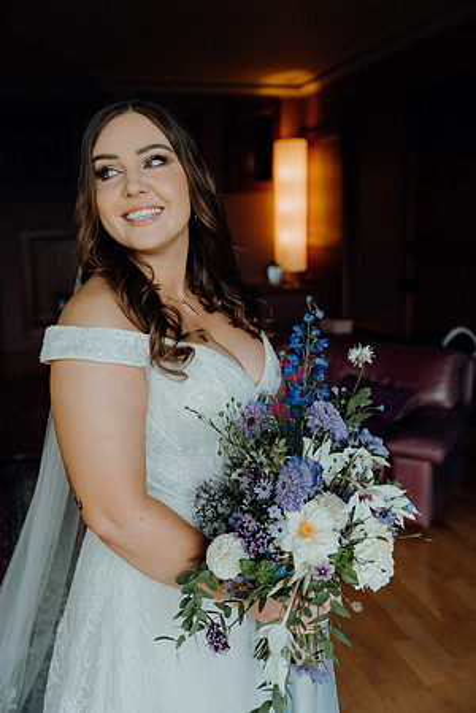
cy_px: 356
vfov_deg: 50.7
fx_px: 754
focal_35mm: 38
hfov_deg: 35.1
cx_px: 238
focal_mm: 38
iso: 640
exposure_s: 1/200
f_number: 3.5
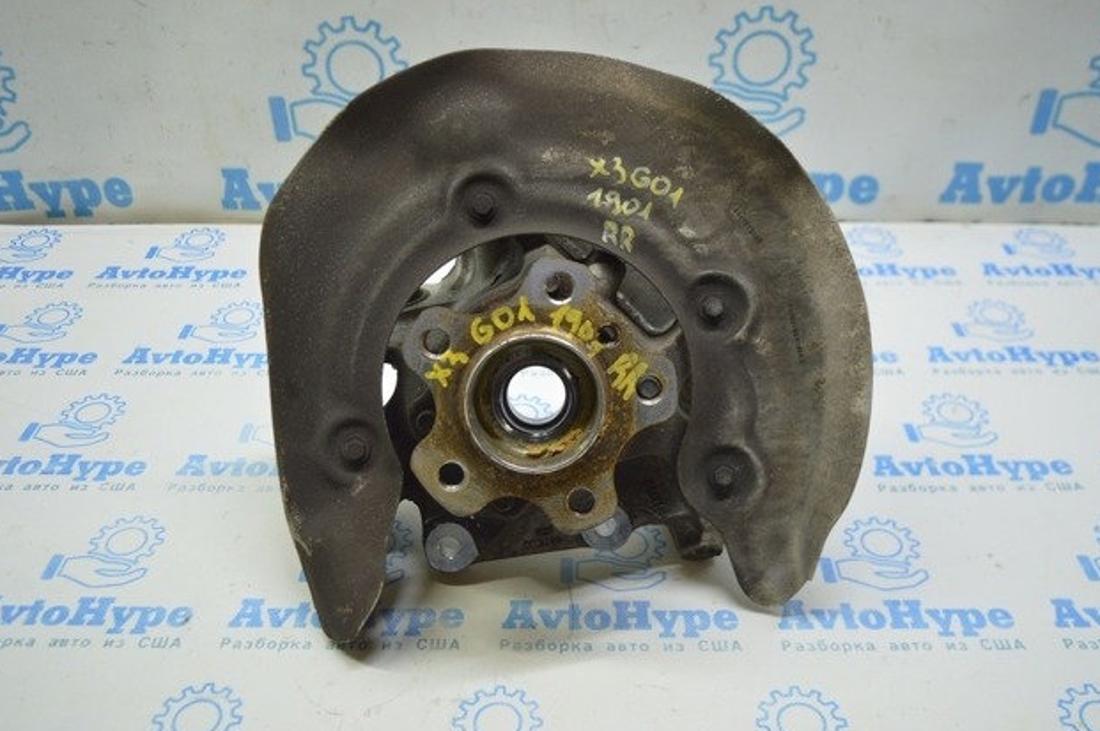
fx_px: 1038
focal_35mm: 34
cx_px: 542
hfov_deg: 55.8
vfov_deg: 38.8
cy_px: 360
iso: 400
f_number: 3.8
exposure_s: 1/40
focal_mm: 22
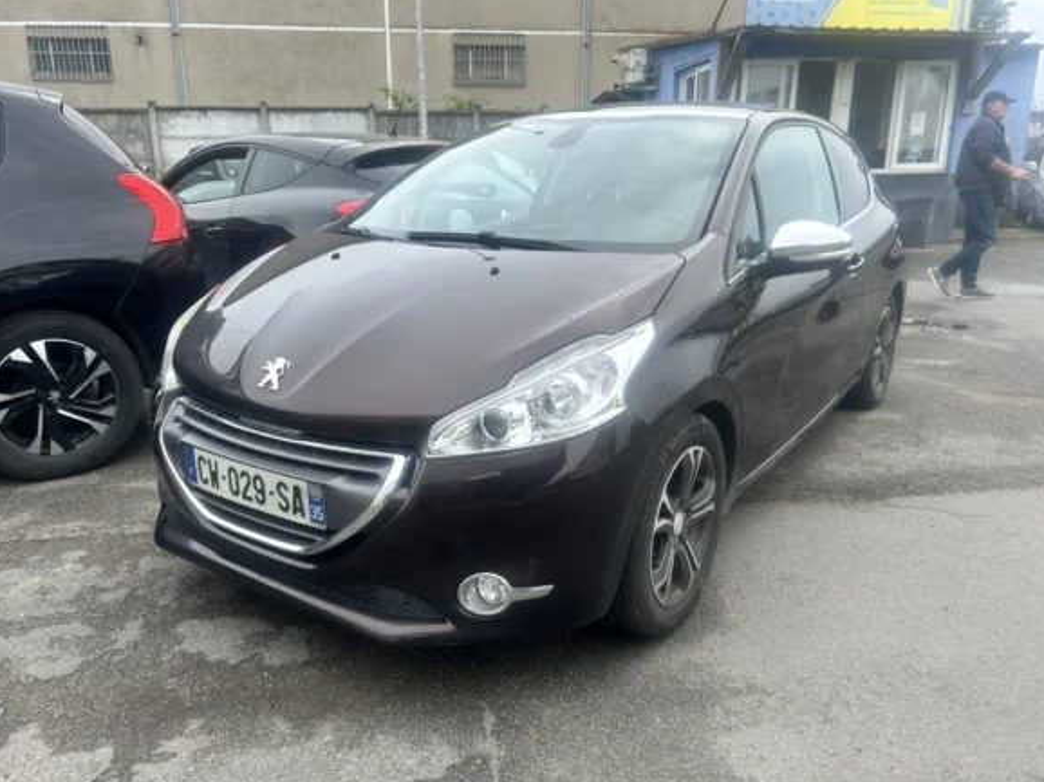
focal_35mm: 27
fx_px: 814
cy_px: 399
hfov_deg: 65.3
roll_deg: +1.2
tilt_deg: -16.3
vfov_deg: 51.3
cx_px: 508
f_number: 1.5
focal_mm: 5.7
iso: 50
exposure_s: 1/2208
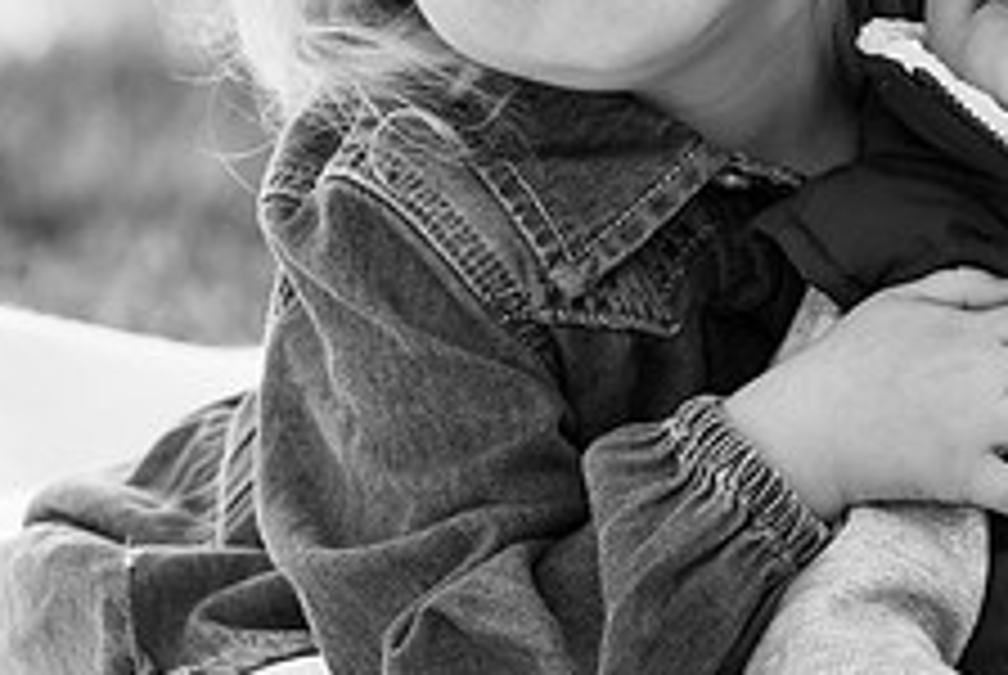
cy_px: -160
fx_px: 13205
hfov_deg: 4.4
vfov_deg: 2.9
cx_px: 554
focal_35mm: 471
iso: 1600
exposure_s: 1/320
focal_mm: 182
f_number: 6.3
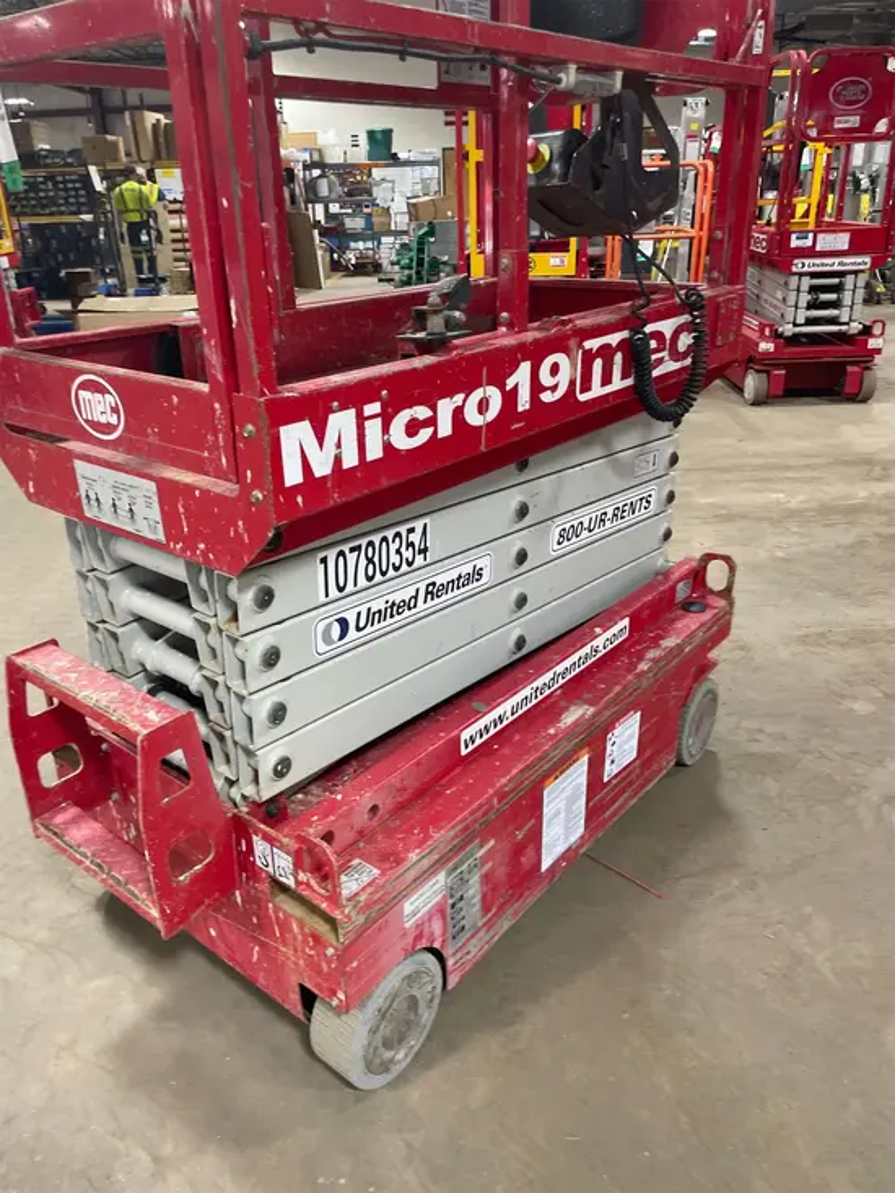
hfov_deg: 53.1
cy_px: 596
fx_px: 896
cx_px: 448
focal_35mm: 26
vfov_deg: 67.3
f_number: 1.6
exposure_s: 1/60
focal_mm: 4.2
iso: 125
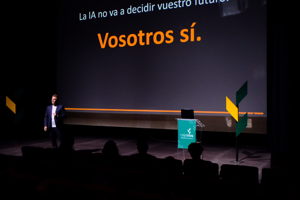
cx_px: 129
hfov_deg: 48.3
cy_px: 100
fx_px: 333
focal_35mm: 40
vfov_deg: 33.4
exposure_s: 1/180
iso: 3200
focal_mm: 20.5
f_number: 3.2
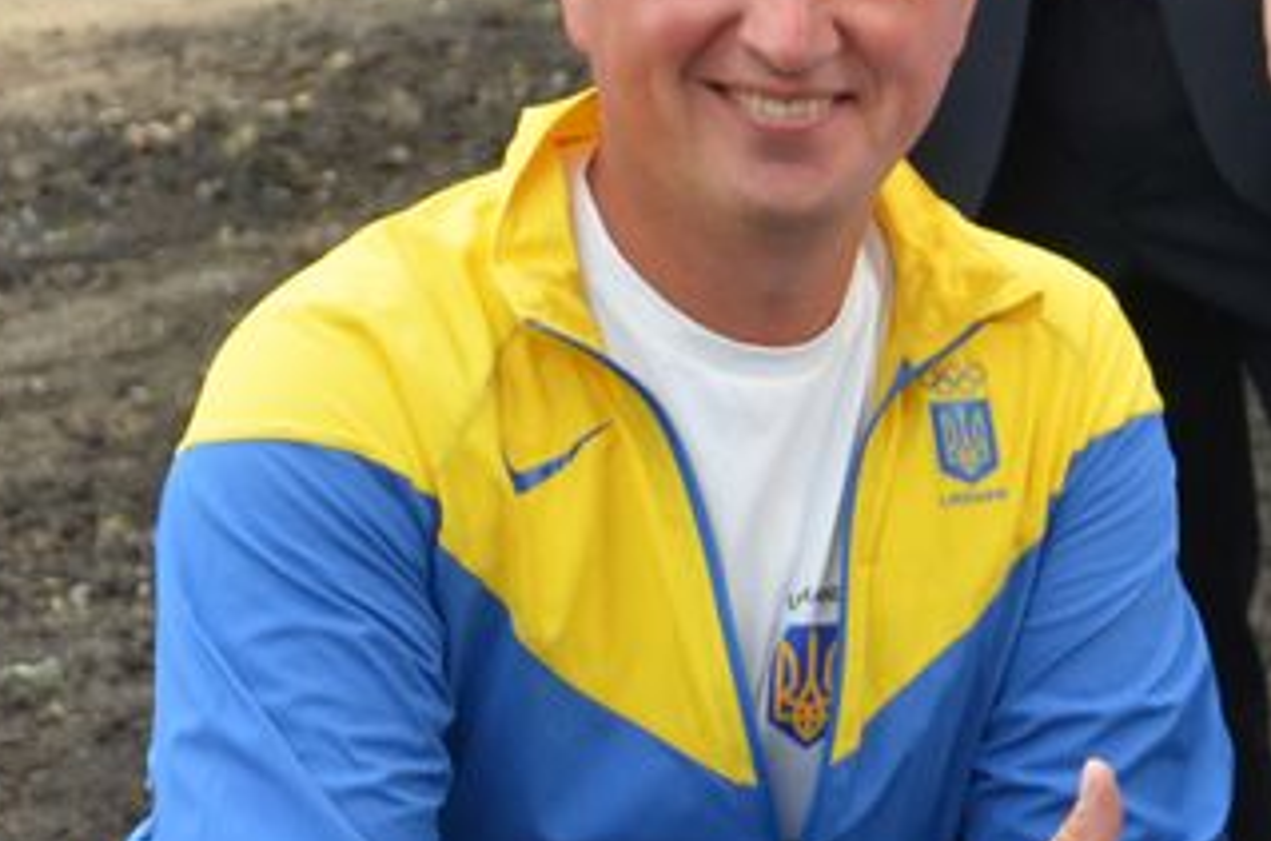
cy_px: 703
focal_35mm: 171
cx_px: 1837
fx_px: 6022
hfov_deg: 11.6
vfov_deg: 8.0
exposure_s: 1/320
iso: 640
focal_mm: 26
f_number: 4.5
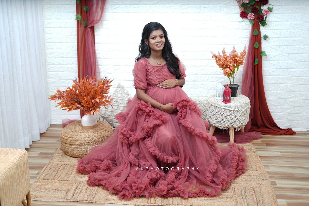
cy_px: 103
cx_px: 154
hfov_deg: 39.6
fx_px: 429
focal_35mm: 50
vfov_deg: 27.0
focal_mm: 50
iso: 50
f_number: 2
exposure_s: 1/200
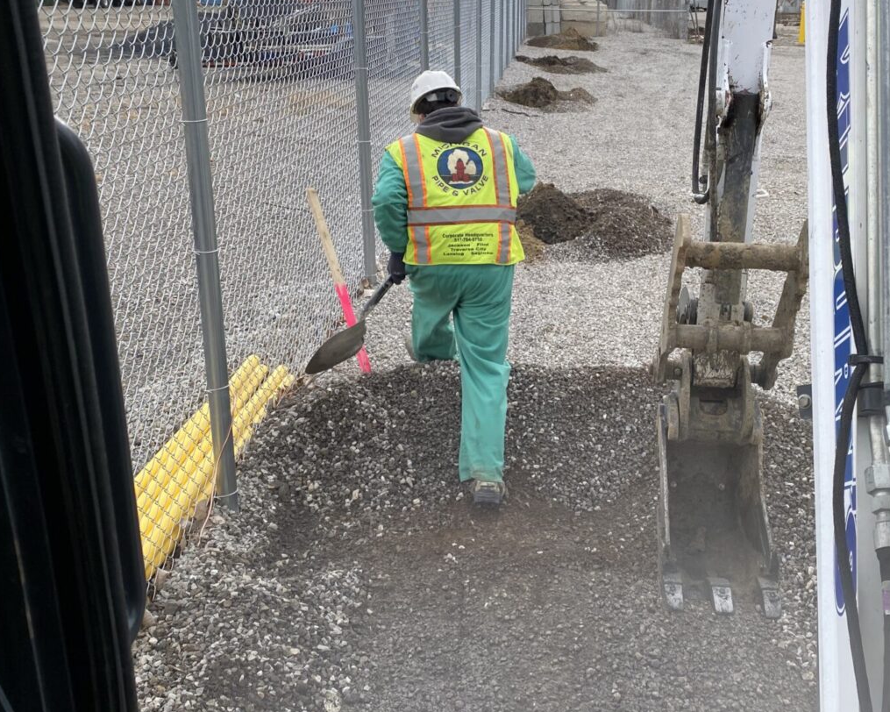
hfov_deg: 49.8
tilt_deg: -21.6
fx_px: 948
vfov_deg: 41.2
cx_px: 551
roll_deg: +0.6
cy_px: 354
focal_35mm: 36
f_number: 1.8
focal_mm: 4.25
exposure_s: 1/706
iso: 32
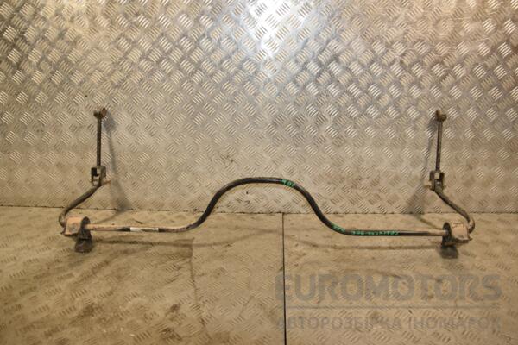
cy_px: 172
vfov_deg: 47.9
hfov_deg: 67.4
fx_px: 388
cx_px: 259
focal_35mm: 27
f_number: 5
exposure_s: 1/200
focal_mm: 18
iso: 800
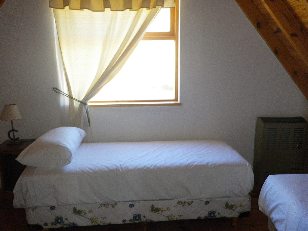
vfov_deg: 40.7
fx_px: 311
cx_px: 154
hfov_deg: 52.6
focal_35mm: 35
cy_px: 116
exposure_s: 1/60
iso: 250
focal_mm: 6.2
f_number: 3.8
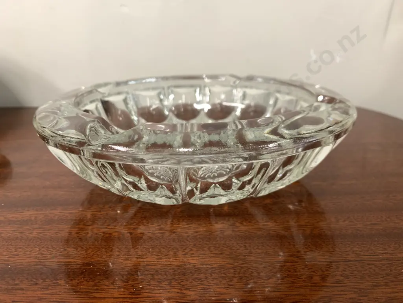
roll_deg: +0.4
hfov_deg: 67.3
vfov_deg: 53.1
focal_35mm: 26
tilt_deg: -21.8
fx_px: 303
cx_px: 202
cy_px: 152
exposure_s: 1/50
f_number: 1.8
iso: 100
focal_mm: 4.25
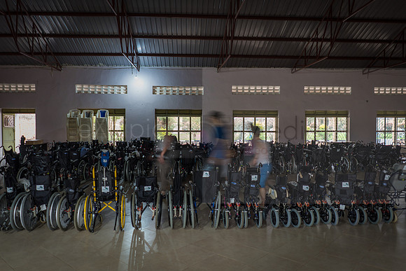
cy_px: 136
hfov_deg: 65.5
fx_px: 316
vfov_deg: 46.4
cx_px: 203
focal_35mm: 28
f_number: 2
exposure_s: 1/5
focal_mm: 28
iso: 160
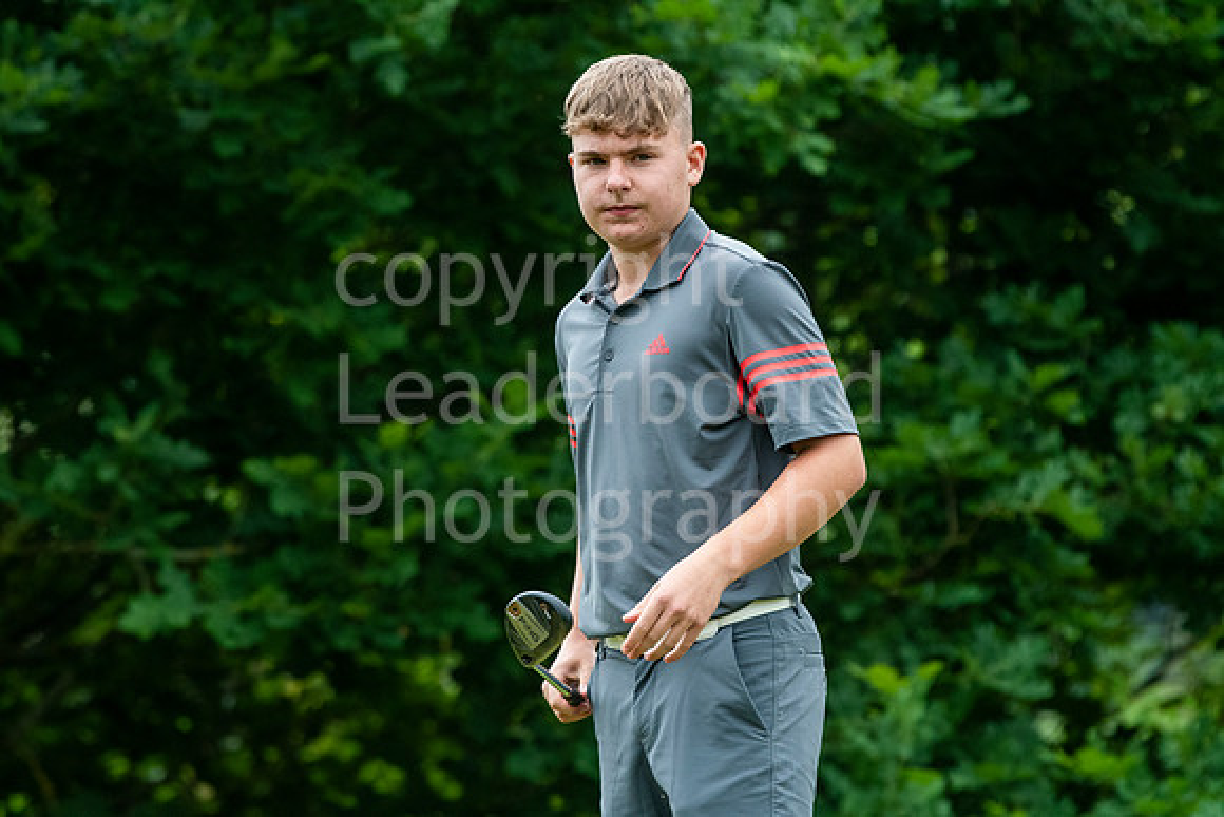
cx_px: 612
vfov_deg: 2.5
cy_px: 408
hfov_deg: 3.8
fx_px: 18363
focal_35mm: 540
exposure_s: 1/1250
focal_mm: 360
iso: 1250
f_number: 5.6
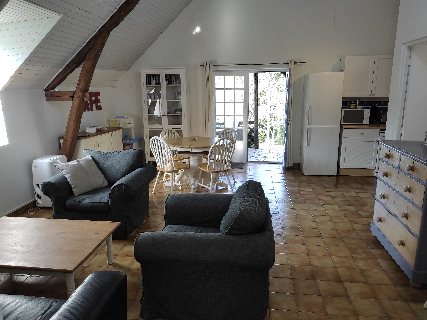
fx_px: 308
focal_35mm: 25
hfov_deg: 69.4
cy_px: 160
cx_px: 214
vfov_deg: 54.9
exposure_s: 1/33
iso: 113
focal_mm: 4.7
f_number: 1.79
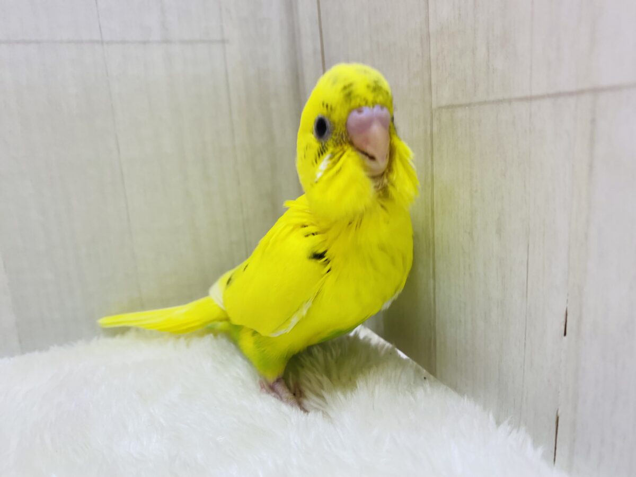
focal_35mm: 25
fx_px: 459
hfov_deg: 69.4
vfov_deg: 54.9
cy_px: 238
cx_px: 318
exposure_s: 1/100
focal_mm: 4.25
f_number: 1.8
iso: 80
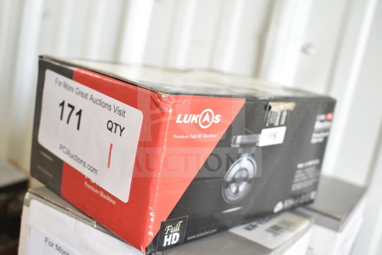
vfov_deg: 31.9
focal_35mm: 42
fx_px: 446
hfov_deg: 46.4
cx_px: 191
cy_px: 128
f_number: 4.2
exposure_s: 1/50
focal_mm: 28
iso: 360
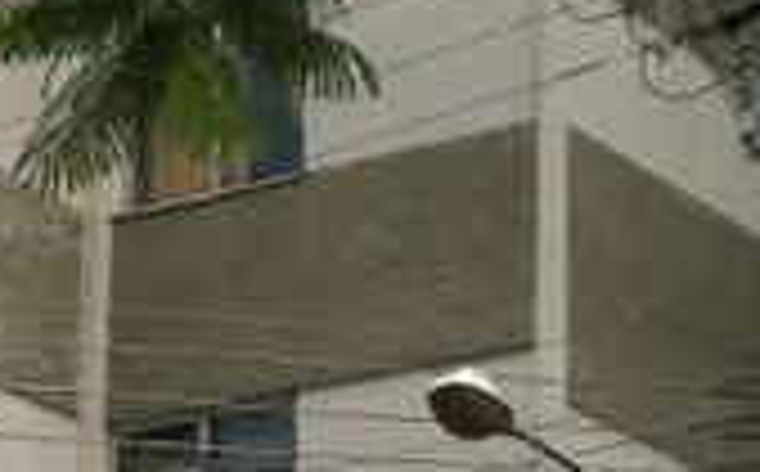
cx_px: -787
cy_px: 530
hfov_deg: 11.6
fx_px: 3329
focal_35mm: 161
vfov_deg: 8.1
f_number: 2.9
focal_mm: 5.7
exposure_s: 1/500
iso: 256
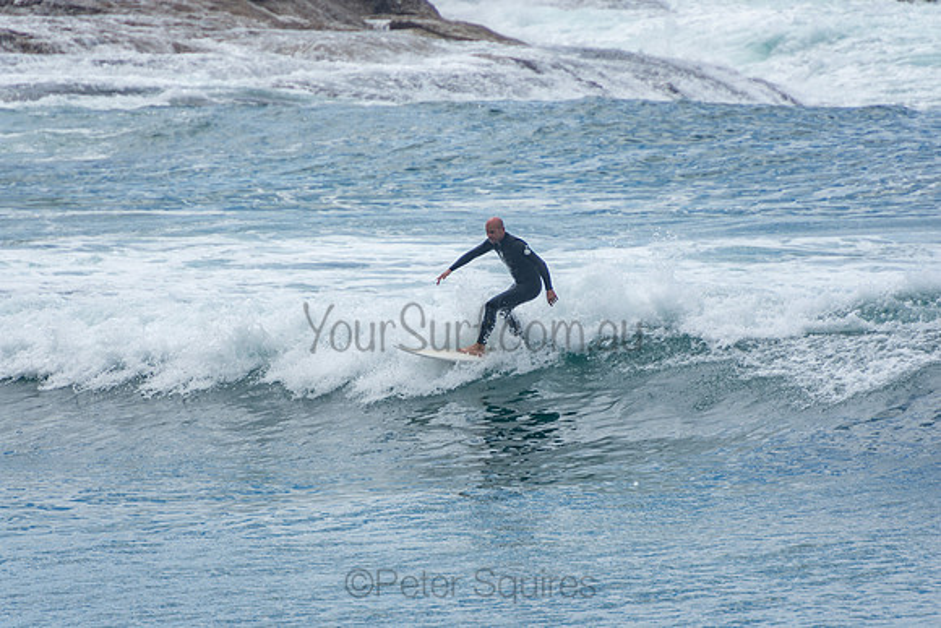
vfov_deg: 2.3
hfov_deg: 3.4
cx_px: 470
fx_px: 15686
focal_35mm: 600
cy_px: 314
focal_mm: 400
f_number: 5.6
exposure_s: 1/1250
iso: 180
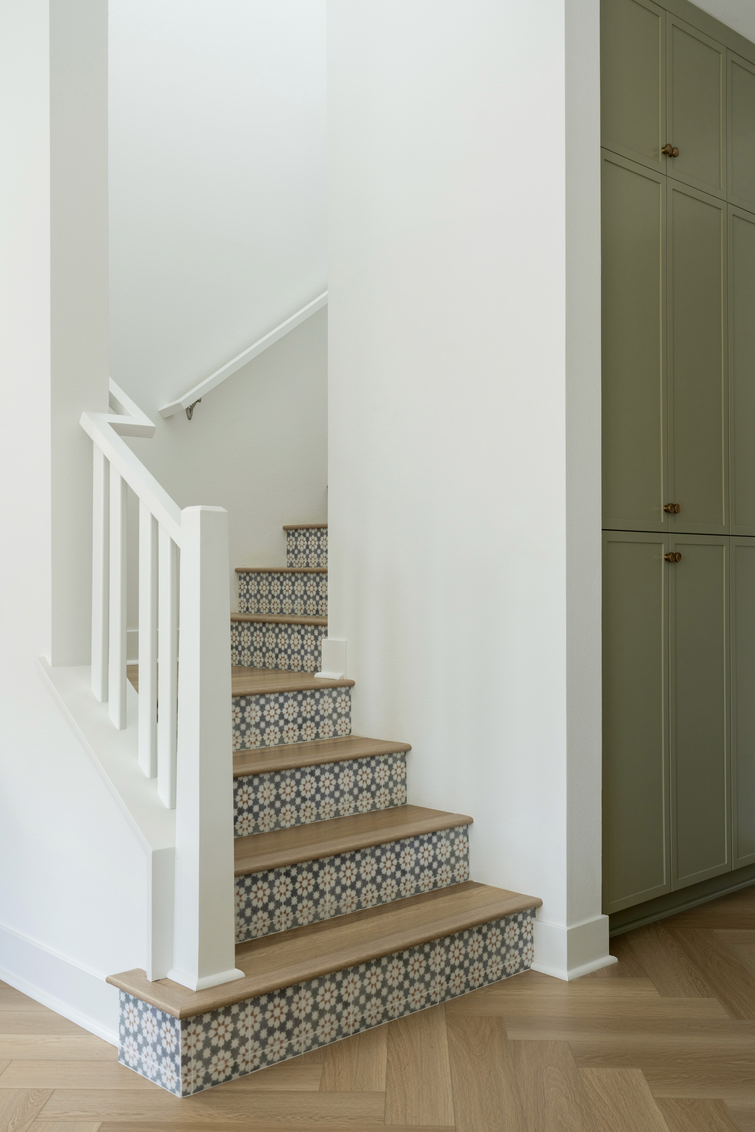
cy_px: 566
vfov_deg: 54.4
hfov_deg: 37.9
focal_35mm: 35
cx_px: 378
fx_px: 1101
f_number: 8
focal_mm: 35
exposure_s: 1/15
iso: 320
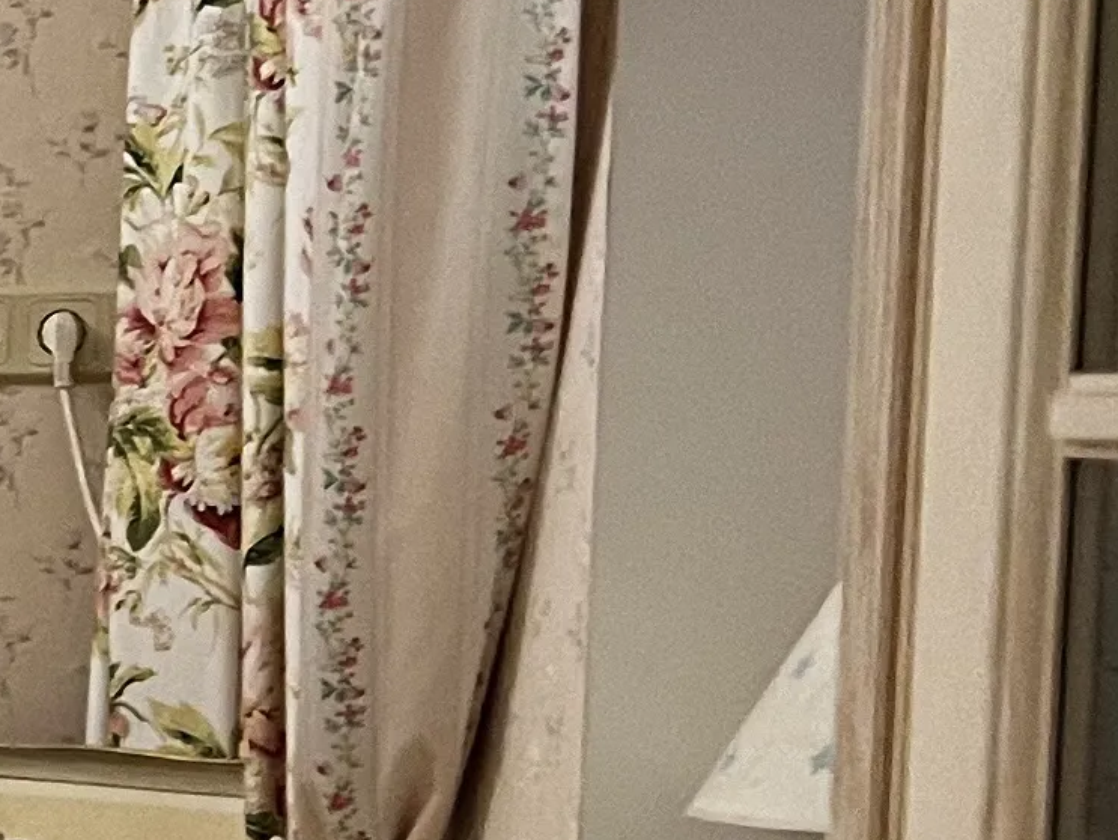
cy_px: 857
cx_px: -1718
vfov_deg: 10.4
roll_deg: +1.3
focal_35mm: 141
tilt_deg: -3.9
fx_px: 4556
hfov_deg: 11.2
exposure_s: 1/50
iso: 160
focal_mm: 5.7
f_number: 1.5
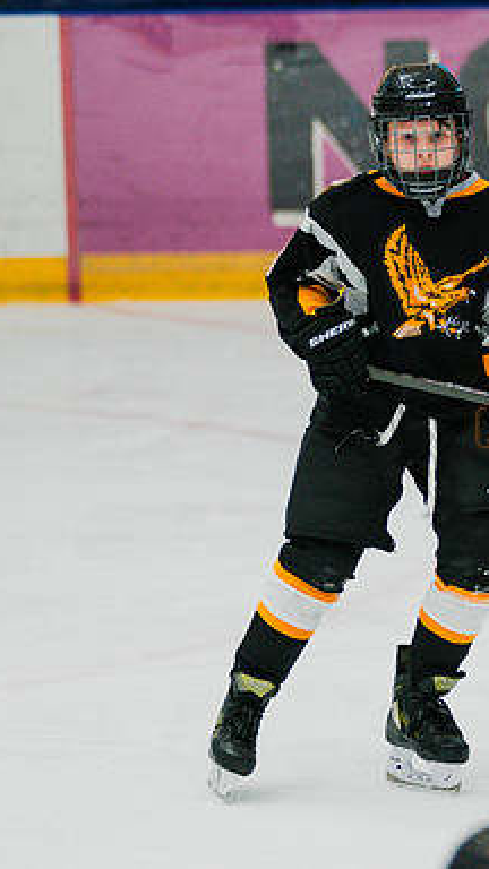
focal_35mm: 325
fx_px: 7492
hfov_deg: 3.7
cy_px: 362
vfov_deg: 6.6
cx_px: 451
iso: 3200
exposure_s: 1/1600
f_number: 3.2
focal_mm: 166
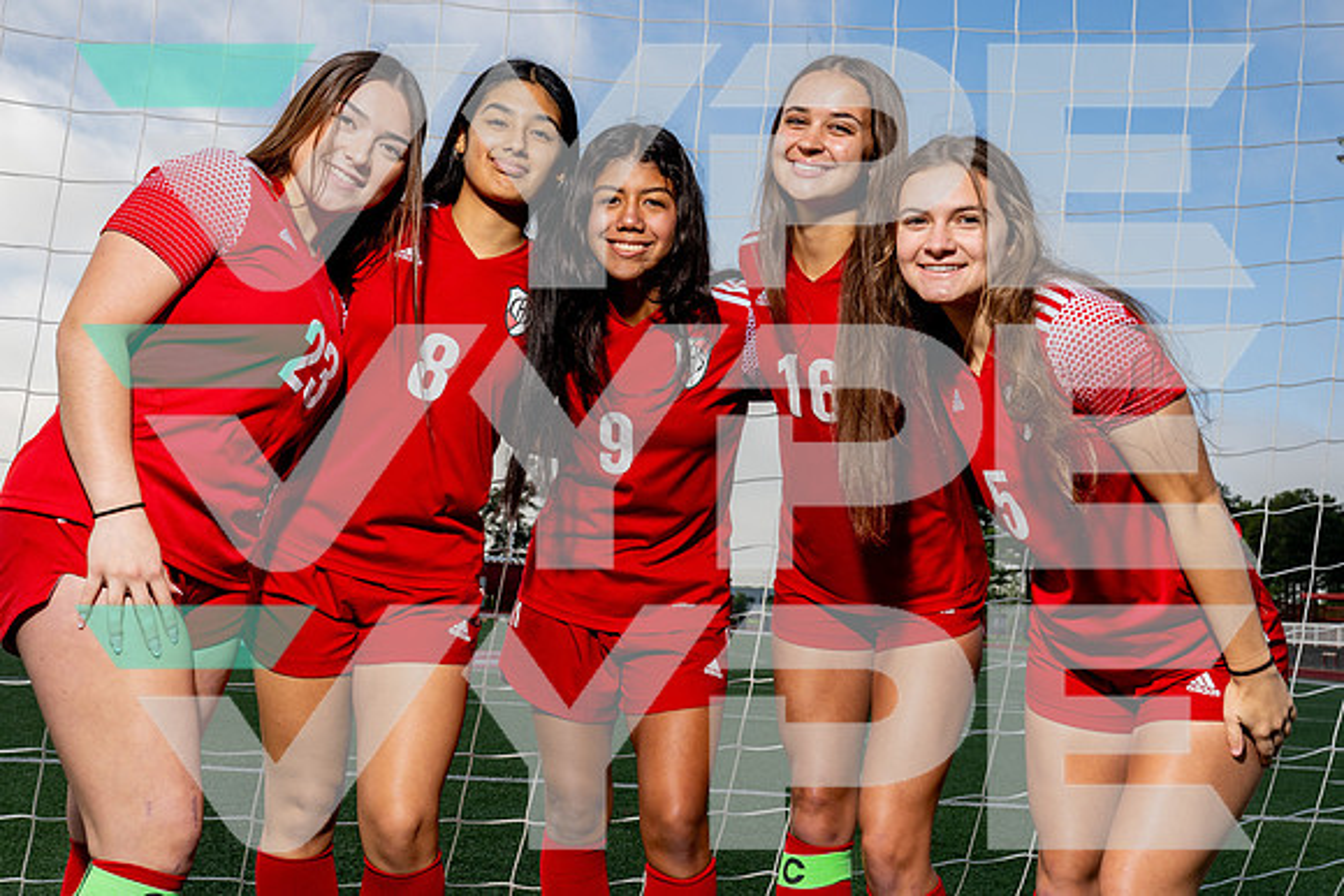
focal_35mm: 38
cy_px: 445
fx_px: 1423
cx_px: 670
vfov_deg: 35.0
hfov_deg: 50.6
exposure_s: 1/250
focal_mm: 35
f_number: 8
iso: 100
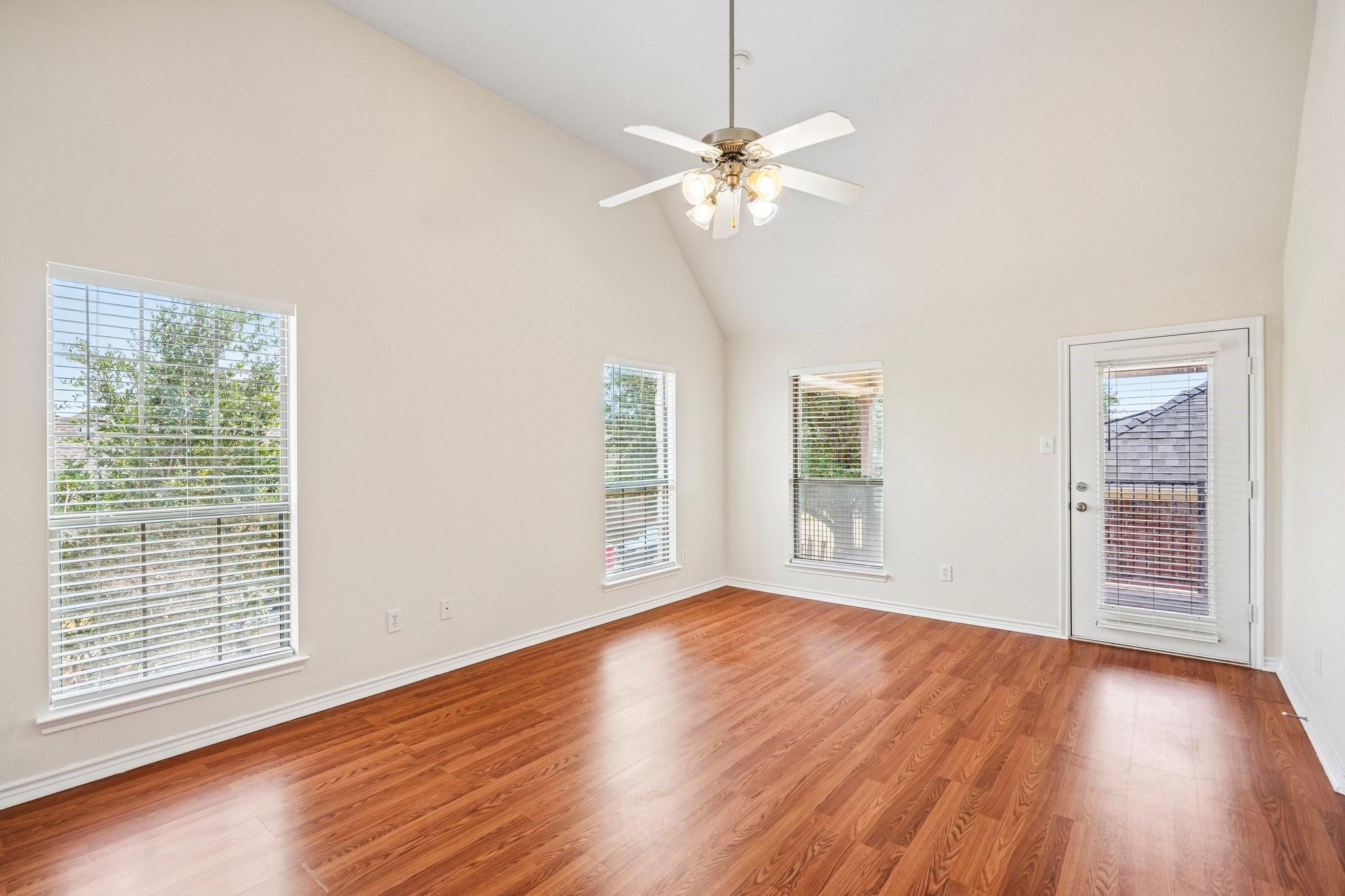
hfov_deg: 96.7
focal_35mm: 16
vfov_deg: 73.7
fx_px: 598
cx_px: 672
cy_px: 448
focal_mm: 16
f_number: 8
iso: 160
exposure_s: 1/30
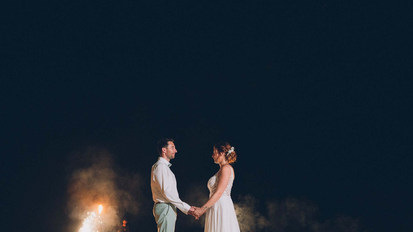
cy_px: 146
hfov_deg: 64.1
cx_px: 180
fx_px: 329
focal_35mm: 30
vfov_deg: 38.7
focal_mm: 24
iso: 3200
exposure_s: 1/160
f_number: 1.8
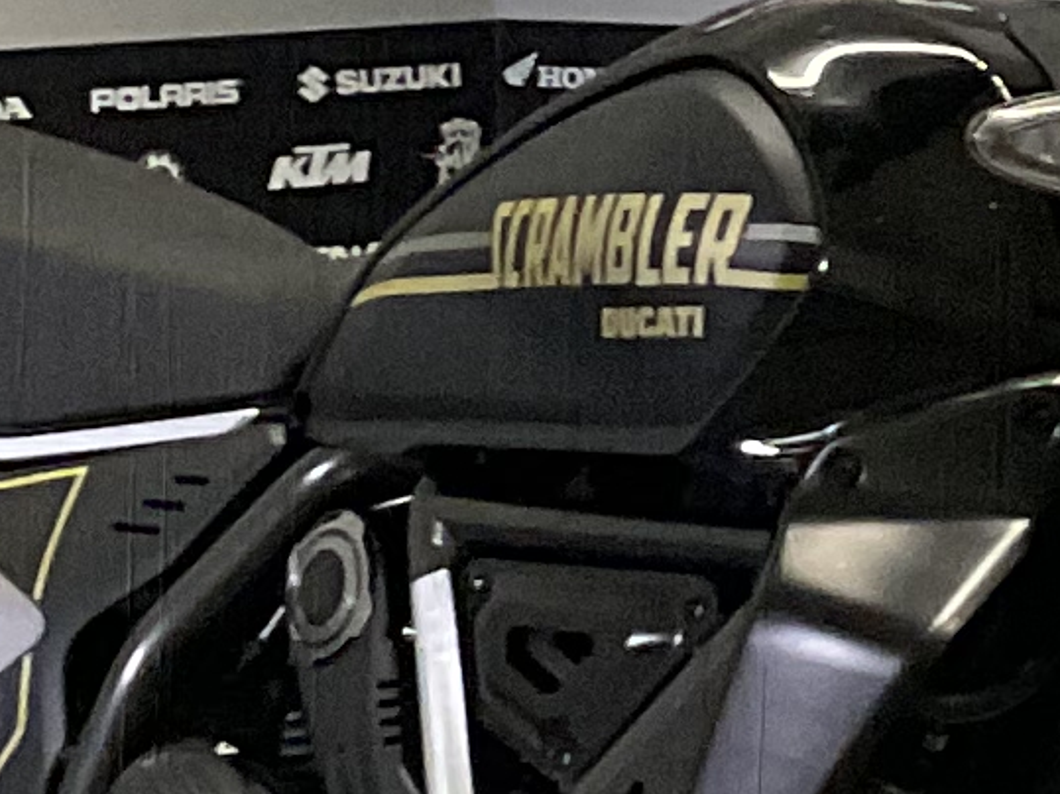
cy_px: 216
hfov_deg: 9.1
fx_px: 6643
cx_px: 820
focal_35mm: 217
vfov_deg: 6.8
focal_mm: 3
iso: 200
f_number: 1.8
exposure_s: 1/60
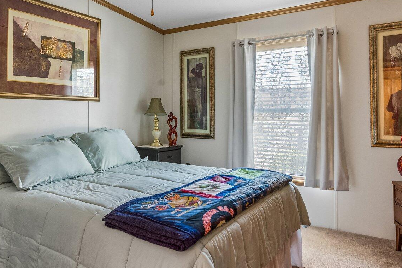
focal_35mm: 27
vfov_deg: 47.3
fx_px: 301
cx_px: 202
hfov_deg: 67.4
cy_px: 96
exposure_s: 1/30
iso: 1250
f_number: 7.1
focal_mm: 15
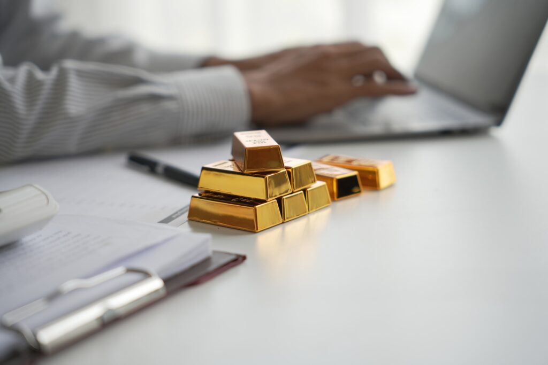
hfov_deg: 28.8
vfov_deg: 19.5
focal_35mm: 70
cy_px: 182
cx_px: 274
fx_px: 1066
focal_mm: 70
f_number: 2.8
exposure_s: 1/250
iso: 200
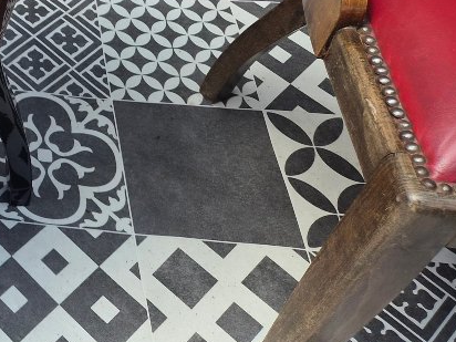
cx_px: -194
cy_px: -136
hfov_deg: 24.0
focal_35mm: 67
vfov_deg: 19.7
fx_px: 883
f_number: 1.8
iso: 50
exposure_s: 1/694
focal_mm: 5.4
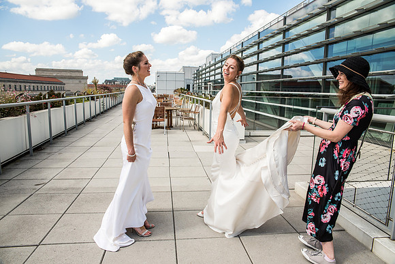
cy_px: 132
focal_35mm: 24
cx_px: 198
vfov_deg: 53.2
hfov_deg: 73.7
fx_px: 263
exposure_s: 1/1250
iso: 200
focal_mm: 24
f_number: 7.1
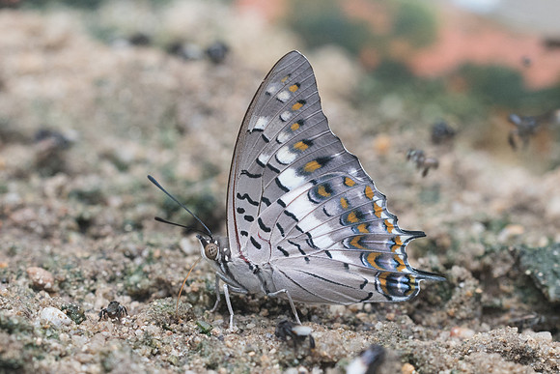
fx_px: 5923
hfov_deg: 5.4
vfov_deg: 3.6
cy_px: 267
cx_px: 327
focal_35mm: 381
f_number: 6.3
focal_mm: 150
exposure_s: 1/250
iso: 800
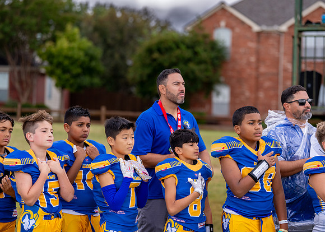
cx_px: 178
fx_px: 1084
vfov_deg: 12.2
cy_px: 116
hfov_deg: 17.1
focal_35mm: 117
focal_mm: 107
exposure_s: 1/1250
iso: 500
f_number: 2.8
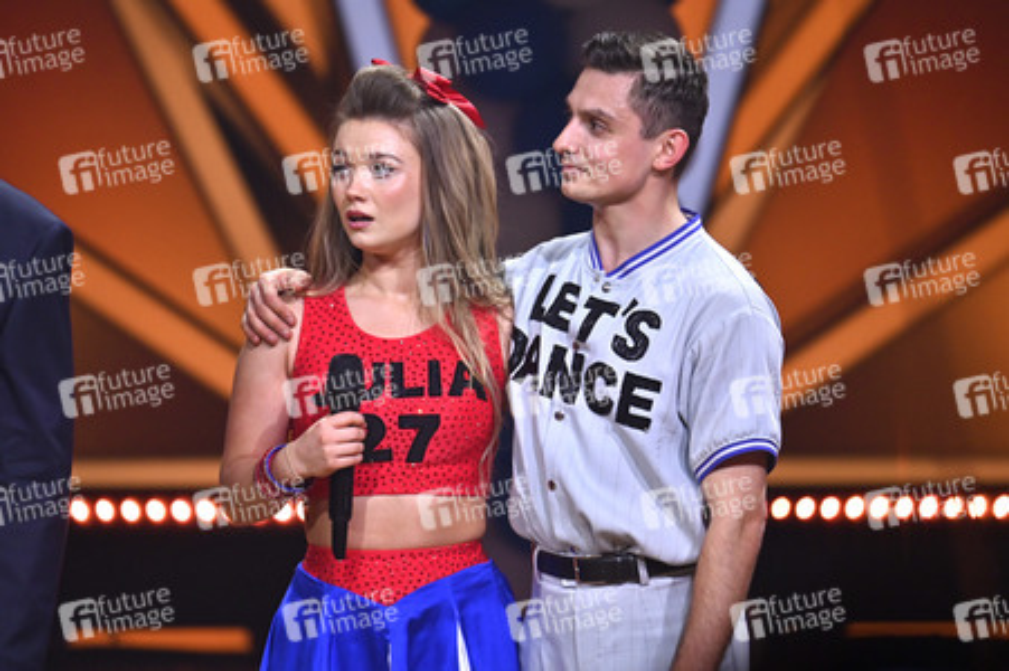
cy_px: 336
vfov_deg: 3.4
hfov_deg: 5.2
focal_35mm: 400
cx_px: 504
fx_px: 11203
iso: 1600
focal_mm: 400
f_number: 5
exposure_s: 1/640
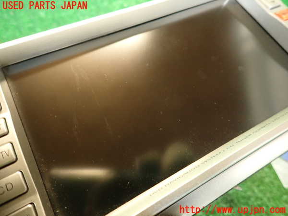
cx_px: 144
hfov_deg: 69.4
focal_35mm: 25
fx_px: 208
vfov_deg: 54.9
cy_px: 108
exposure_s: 1/30
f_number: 2
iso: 320
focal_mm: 4.5
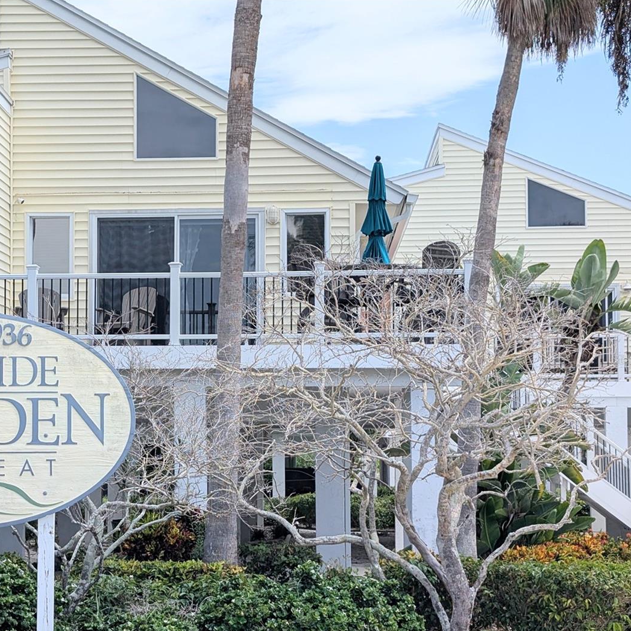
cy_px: 359
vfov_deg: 26.1
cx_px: 189
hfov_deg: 25.9
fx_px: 1361
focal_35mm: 66
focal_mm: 6.9
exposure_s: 1/1595
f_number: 1.68
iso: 22
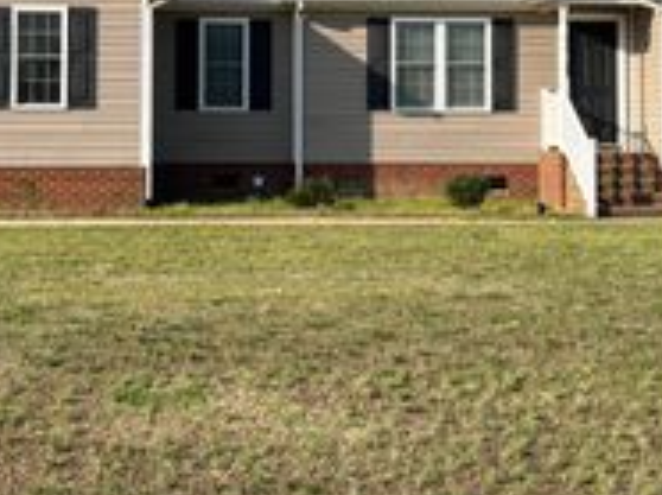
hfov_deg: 27.8
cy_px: 69
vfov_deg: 20.6
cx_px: 288
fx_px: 1337
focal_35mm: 70
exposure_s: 1/2755
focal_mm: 5.1
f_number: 1.6
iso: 50
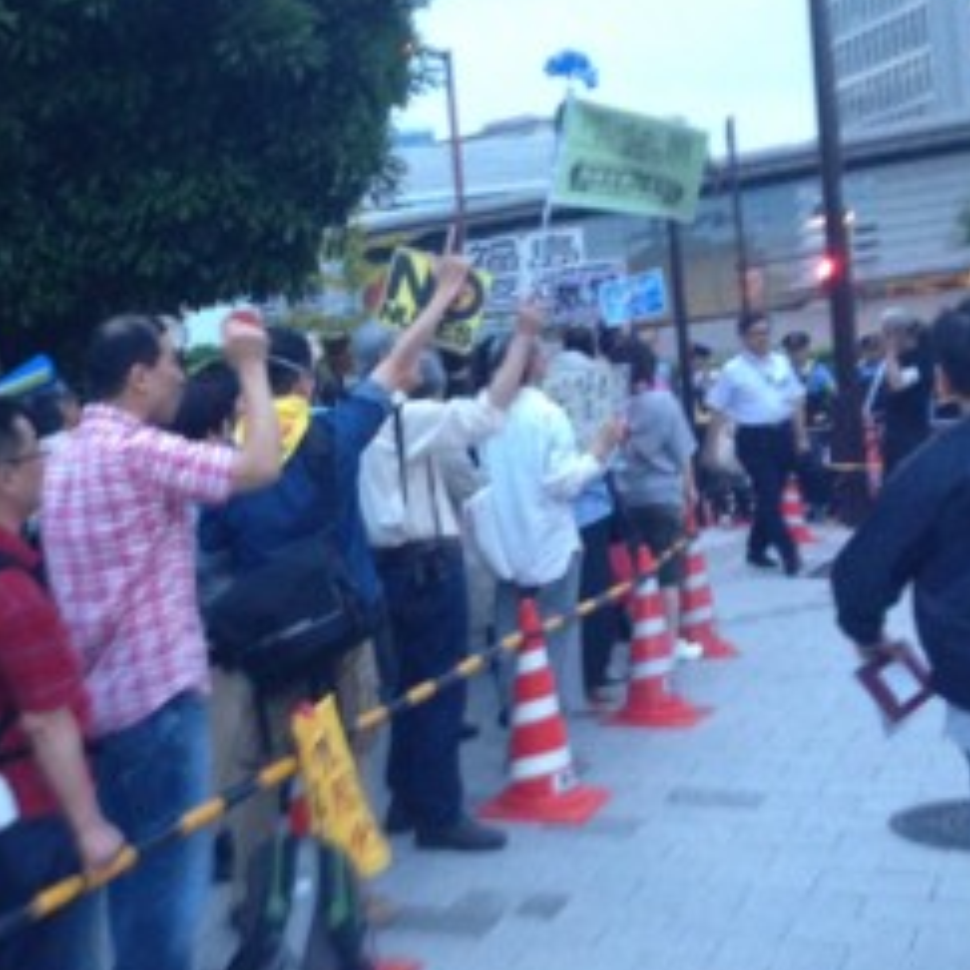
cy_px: 555
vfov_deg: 31.6
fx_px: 1712
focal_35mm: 54
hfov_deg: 30.8
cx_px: 188
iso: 320
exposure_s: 1/20
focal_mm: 4.13
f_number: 2.4
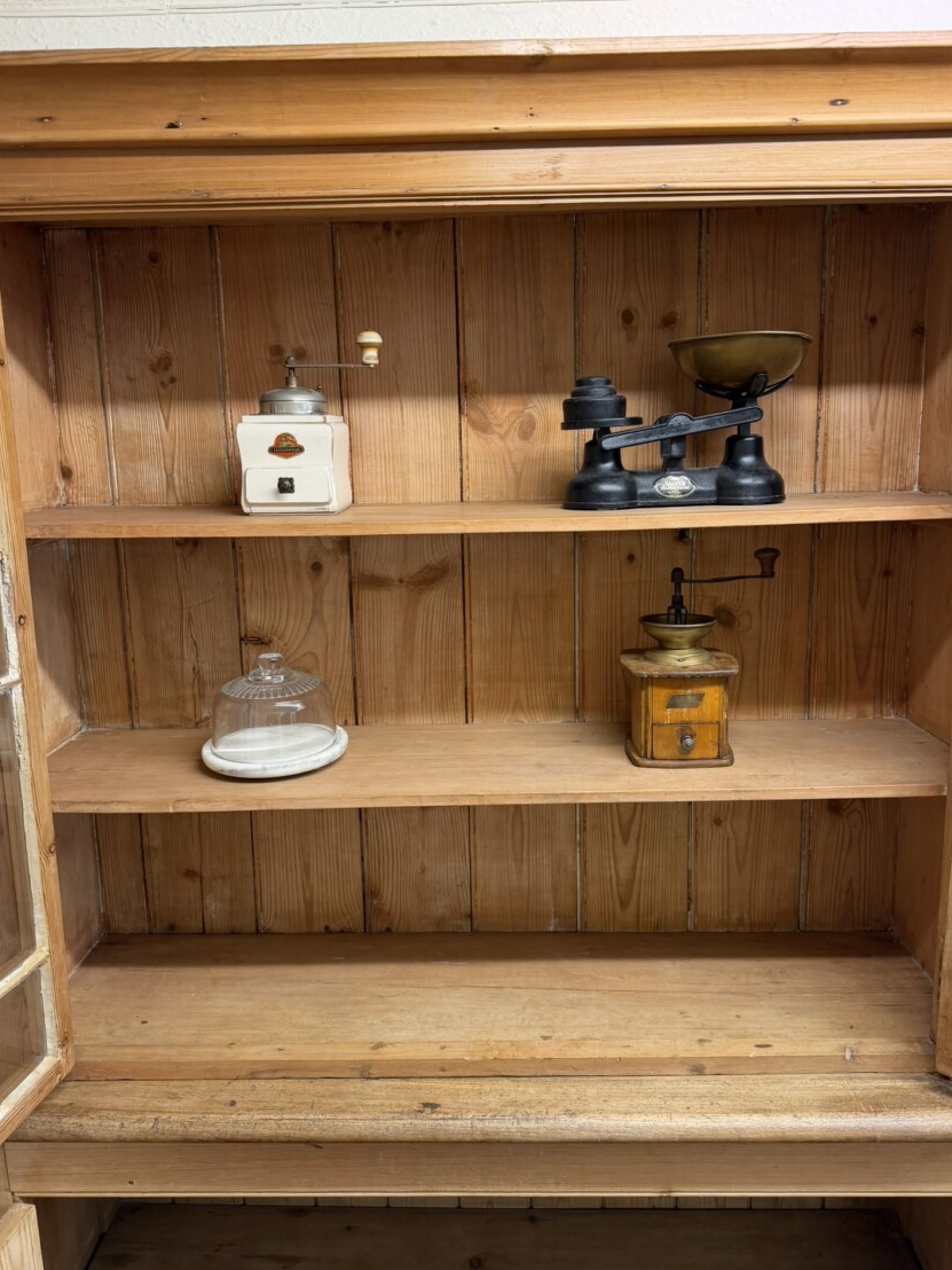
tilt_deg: -8.4
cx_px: 482
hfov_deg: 53.1
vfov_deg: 67.3
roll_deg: +0.8
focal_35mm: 26
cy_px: 617
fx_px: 953
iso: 160
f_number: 1.78
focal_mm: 6.76
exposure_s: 1/50
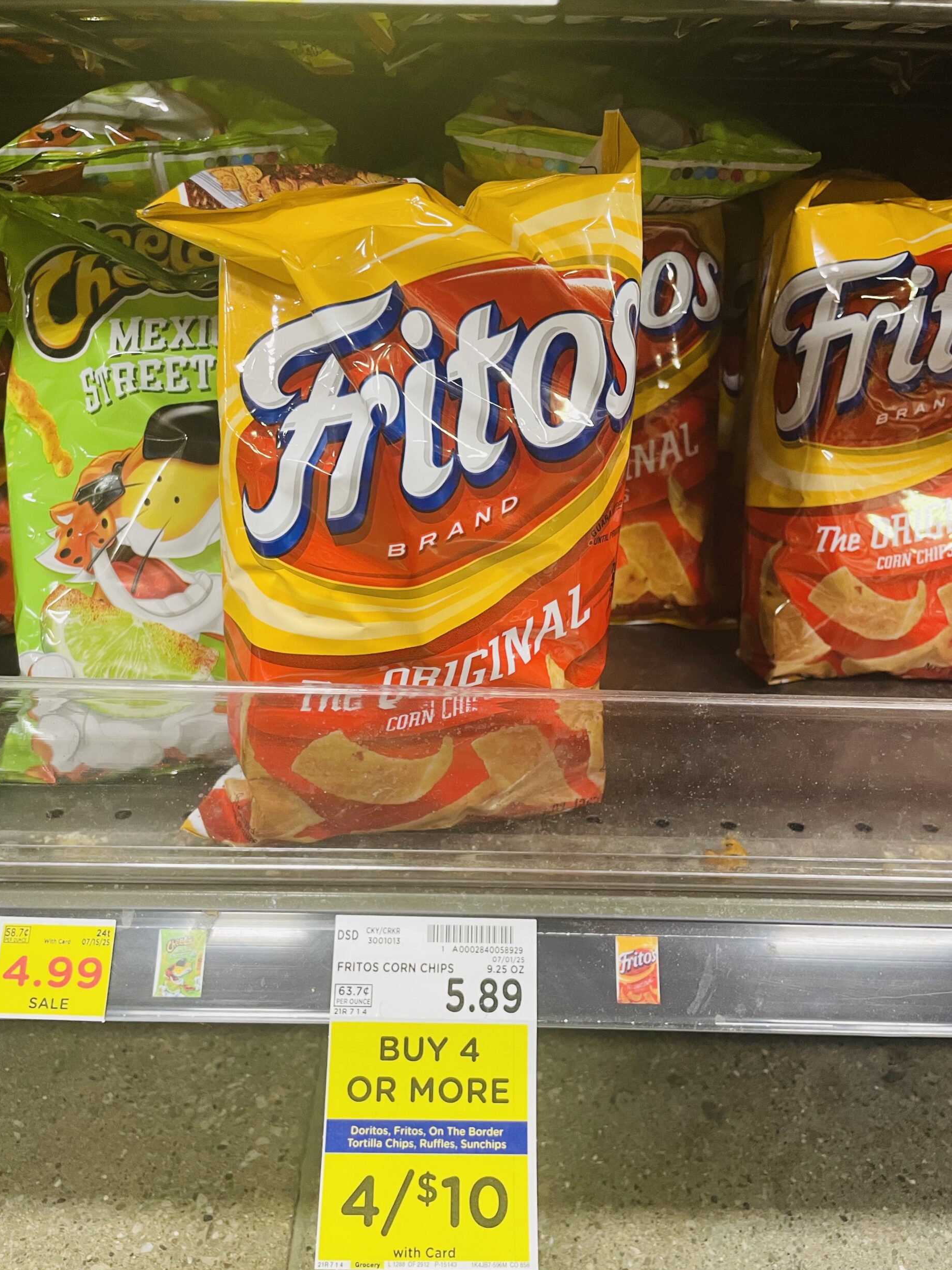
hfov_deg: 51.4
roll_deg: -0.8
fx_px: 990
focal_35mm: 27
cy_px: 625
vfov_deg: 65.3
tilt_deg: -25.6
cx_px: 475
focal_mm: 4.2
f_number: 1.6
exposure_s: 1/60
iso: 160
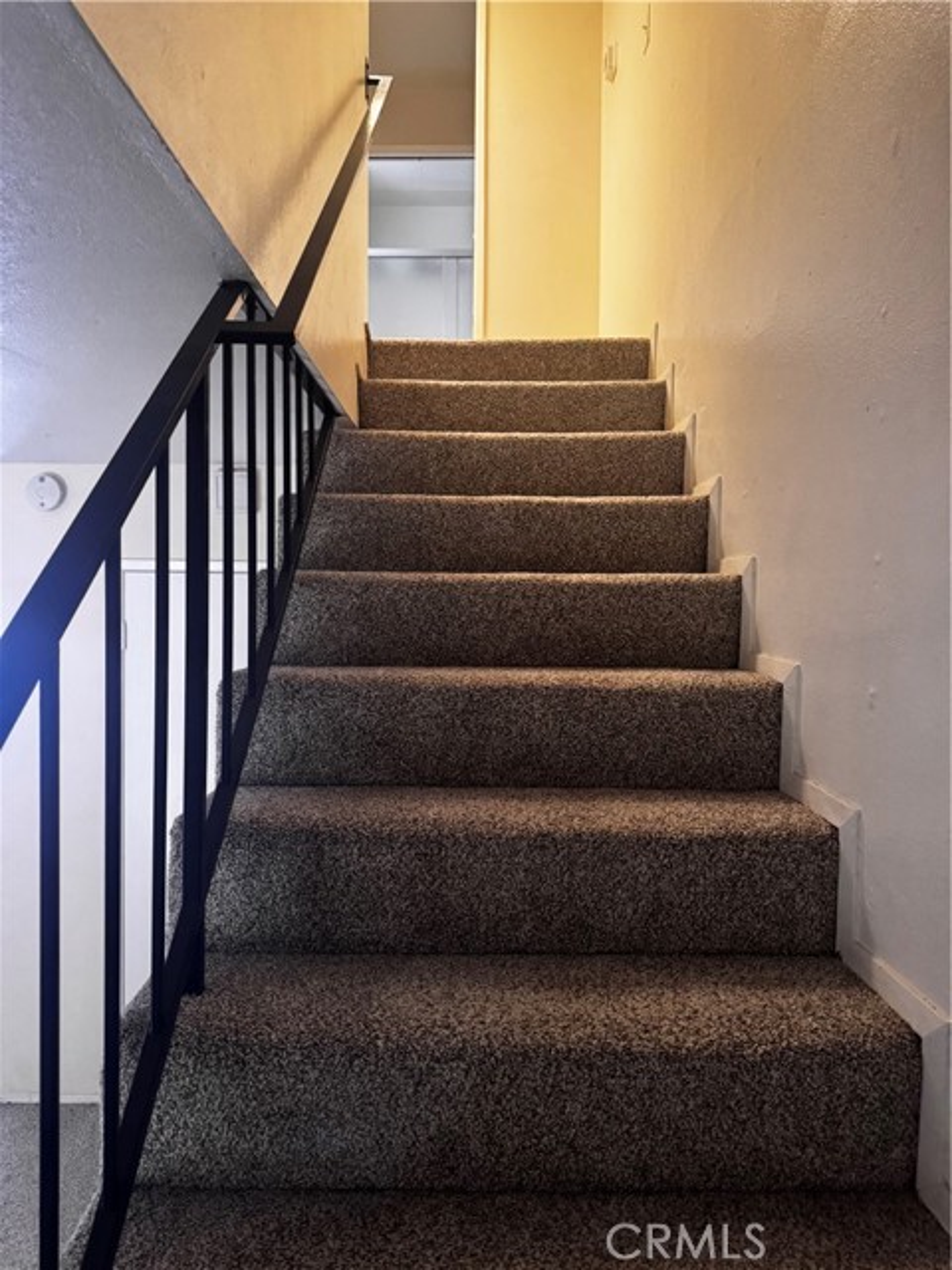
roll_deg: -0.3
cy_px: 635
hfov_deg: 56.8
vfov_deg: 71.6
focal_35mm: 24
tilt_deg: -0.6
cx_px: 476
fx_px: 880
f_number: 1.78
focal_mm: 6.76
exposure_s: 1/60
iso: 500
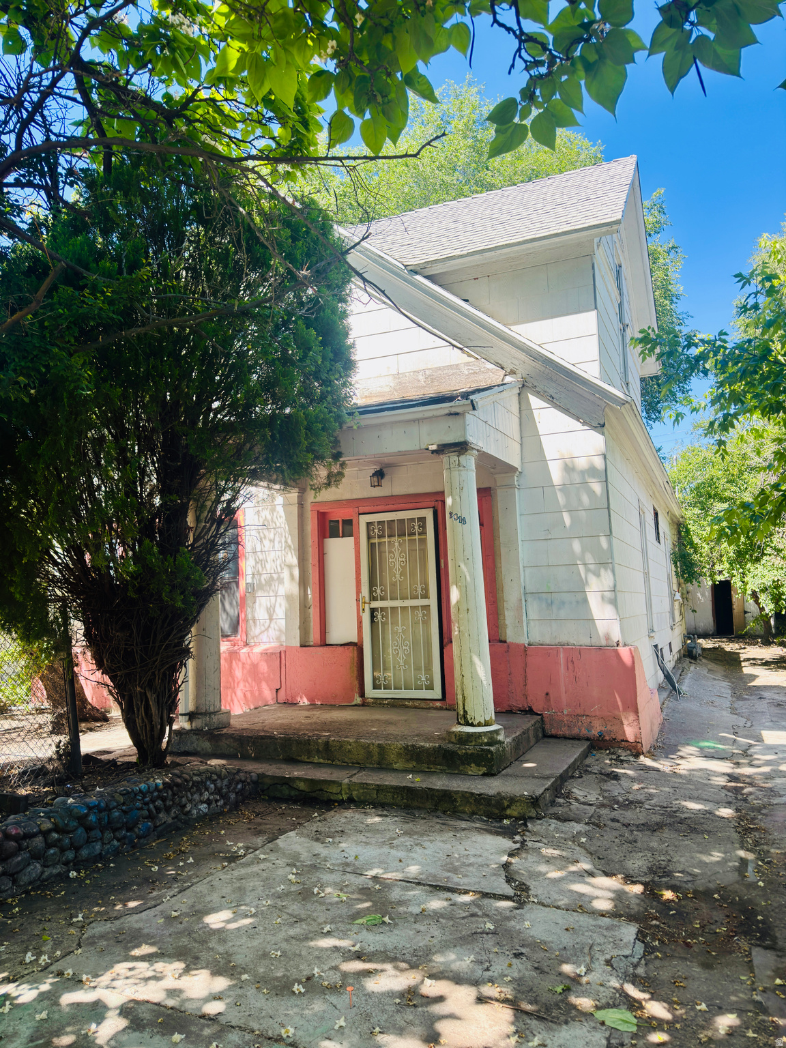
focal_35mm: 24
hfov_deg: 56.8
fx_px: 727
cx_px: 393
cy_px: 524
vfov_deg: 71.6
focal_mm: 6.76
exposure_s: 1/1008
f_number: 1.78
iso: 100
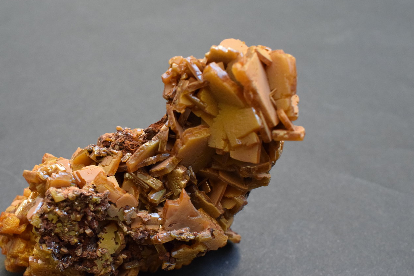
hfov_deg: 41.1
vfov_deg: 28.2
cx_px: 155
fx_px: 548
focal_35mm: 48
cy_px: 168
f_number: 10
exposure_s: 1/125
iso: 3200
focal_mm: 25
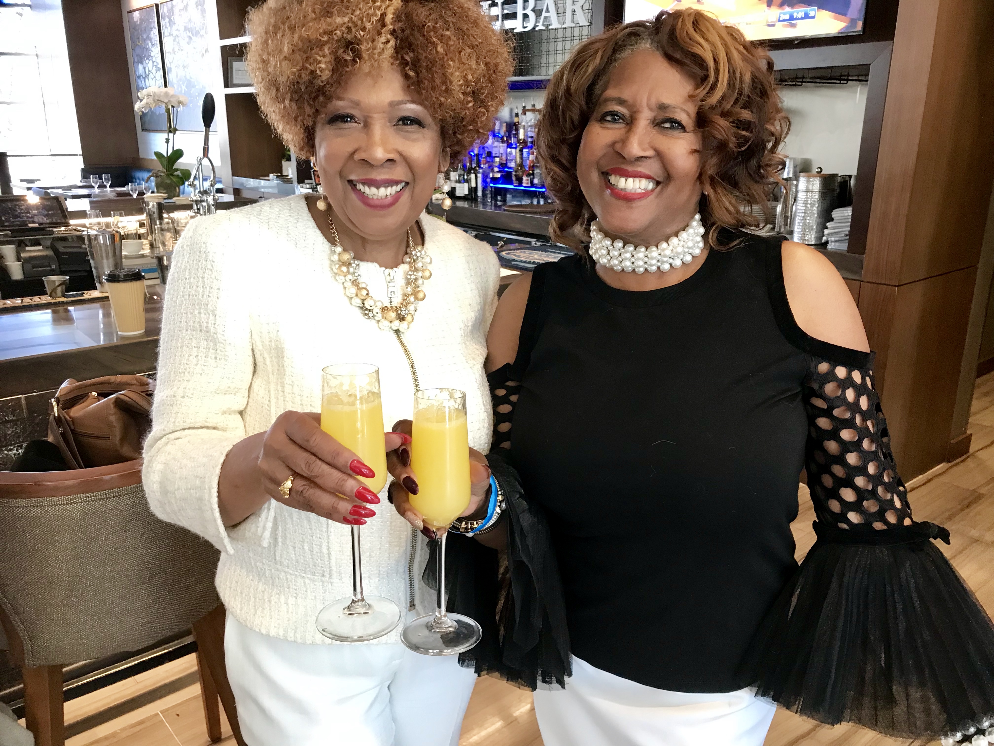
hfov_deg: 63.4
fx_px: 804
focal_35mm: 28
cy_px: 373
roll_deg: +0.1
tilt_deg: -16.4
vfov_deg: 49.7
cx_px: 497
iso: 40
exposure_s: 1/15
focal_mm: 3.99
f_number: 1.8
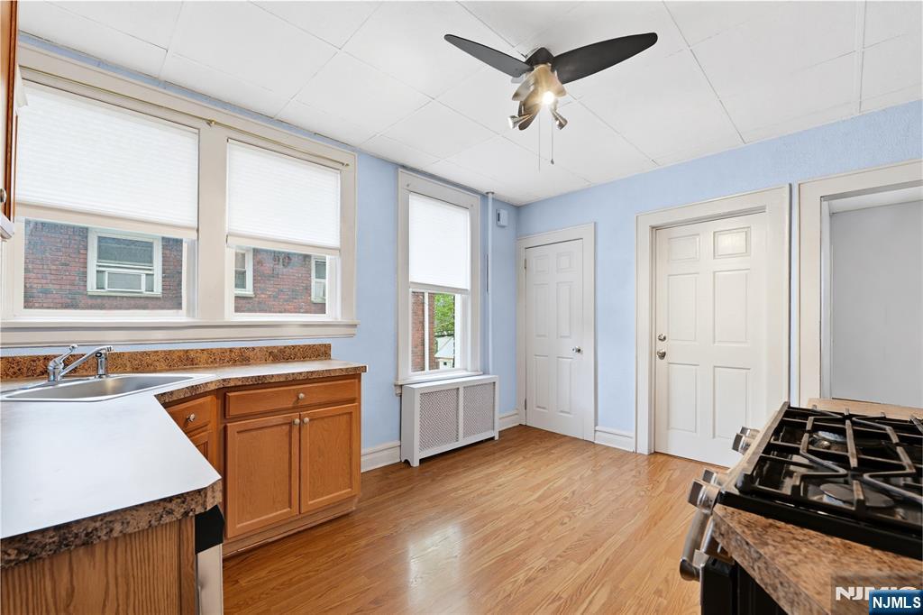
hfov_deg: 104.3
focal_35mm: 14
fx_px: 359
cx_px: 462
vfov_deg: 81.2
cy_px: 308
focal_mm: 14
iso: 250
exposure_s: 1/1.67
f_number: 8
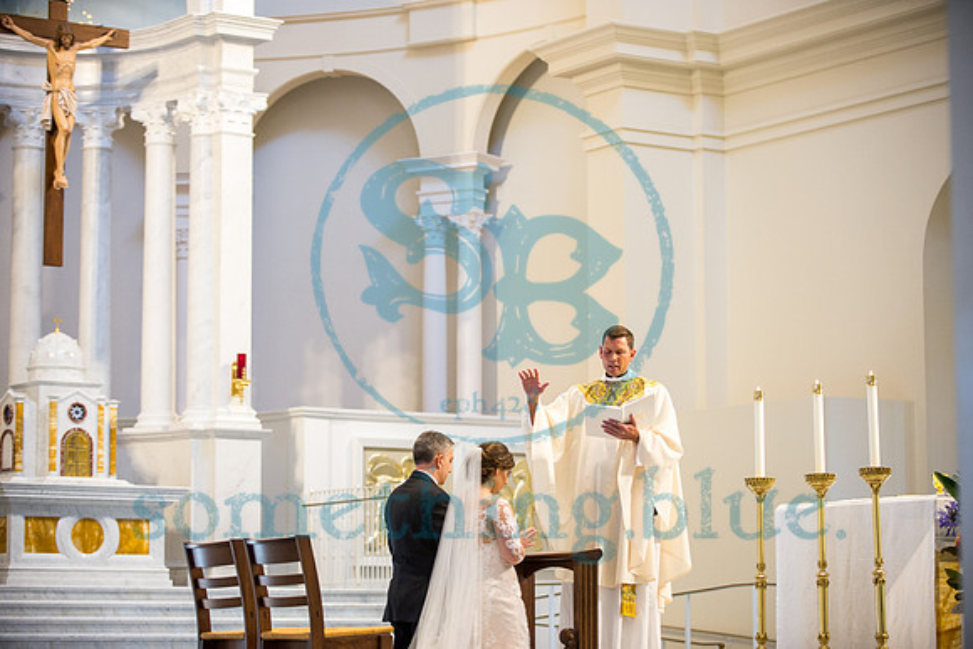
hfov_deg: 20.2
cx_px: 495
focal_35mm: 101
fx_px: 2734
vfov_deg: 13.5
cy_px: 325
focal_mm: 98
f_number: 2.8
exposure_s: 1/250
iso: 1250
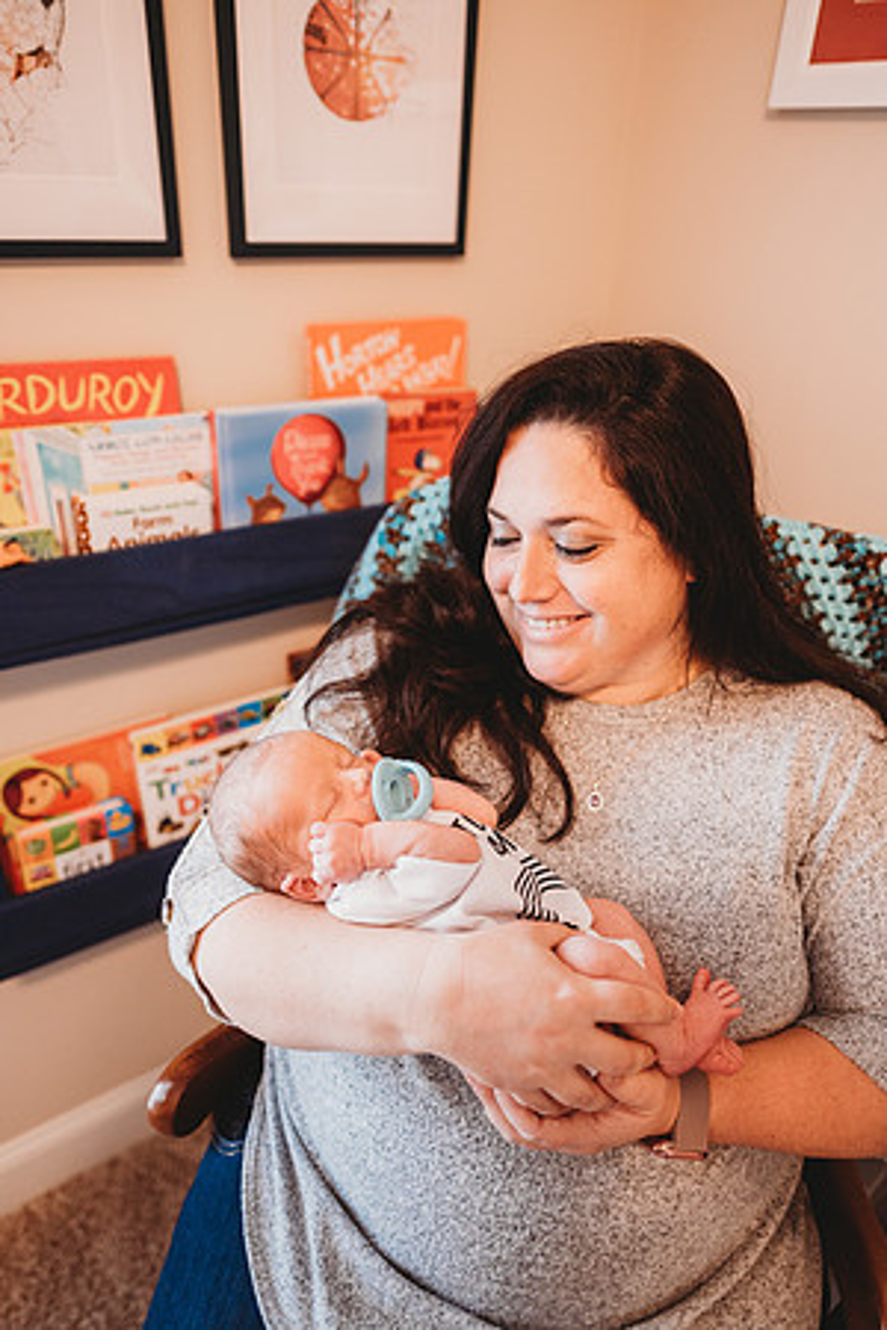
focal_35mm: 24
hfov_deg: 53.1
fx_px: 887
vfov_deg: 73.7
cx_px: 444
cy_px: 665
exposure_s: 1/160
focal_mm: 24
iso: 800
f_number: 2.2
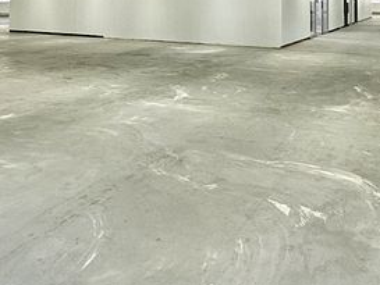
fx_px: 450
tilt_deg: +2.9
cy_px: -24
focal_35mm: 41
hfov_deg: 45.7
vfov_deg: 31.5
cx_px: 212
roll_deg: -0.3
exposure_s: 1/100
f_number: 2.2
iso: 100
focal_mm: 2.22
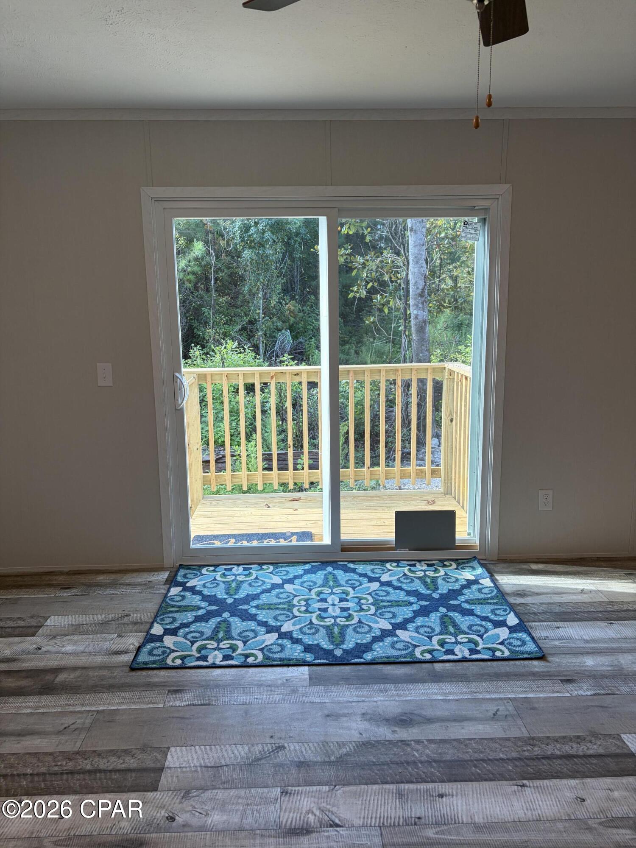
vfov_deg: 67.3
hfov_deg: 53.1
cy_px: 424
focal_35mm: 26
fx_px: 637
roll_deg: +0.6
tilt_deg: -9.2
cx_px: 318
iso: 64
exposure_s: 1/120
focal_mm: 5.96
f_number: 1.6
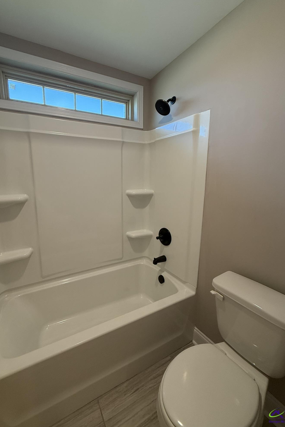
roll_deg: +0.2
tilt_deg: -8.8
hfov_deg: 77.0
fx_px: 178
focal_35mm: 15
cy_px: 208
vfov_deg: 100.4
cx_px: 125
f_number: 2.2
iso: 200
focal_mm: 2.22
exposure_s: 1/120
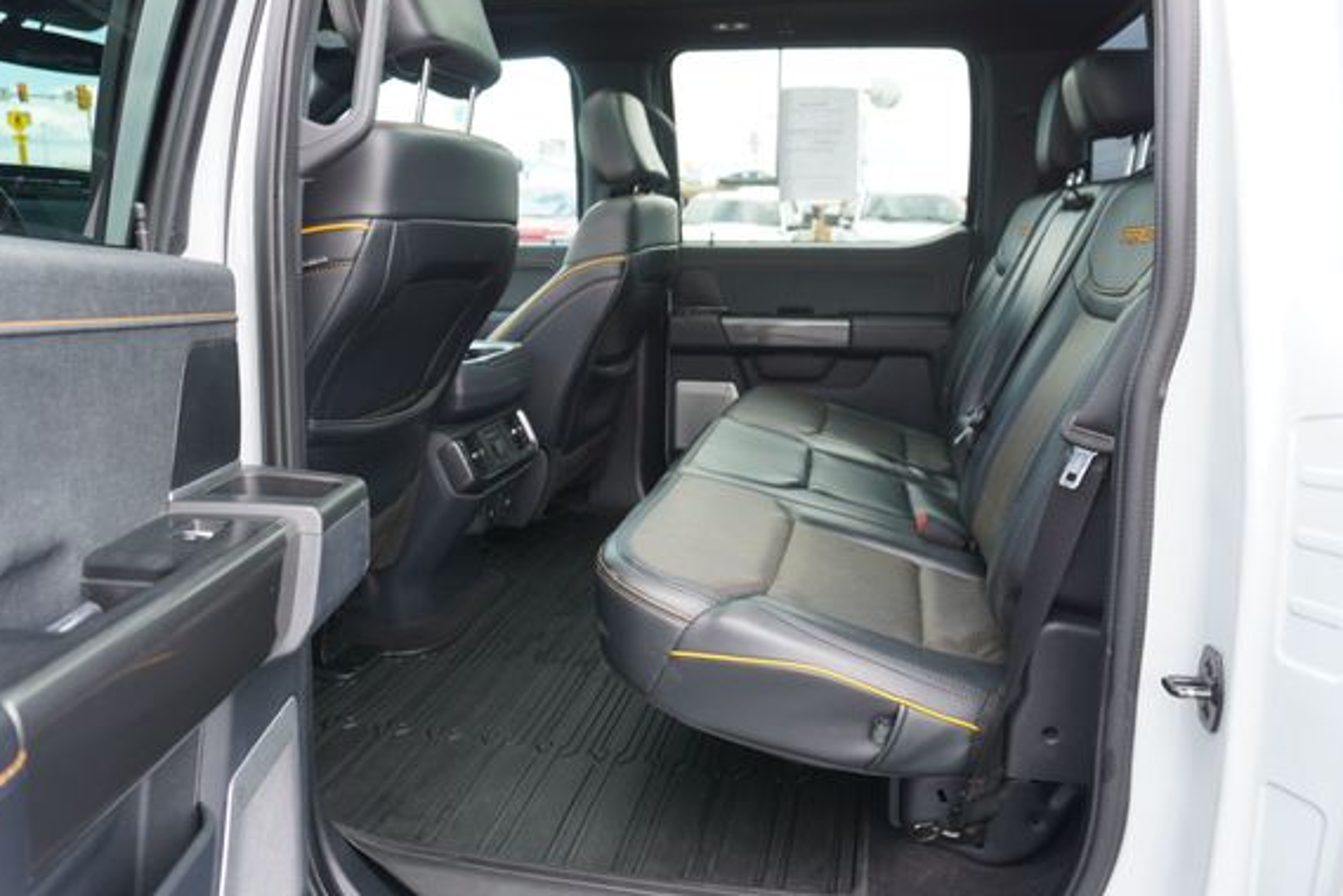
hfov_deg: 67.4
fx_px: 1008
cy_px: 401
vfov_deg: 47.9
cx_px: 682
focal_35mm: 27
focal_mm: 16
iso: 100
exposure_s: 1/60
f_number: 4
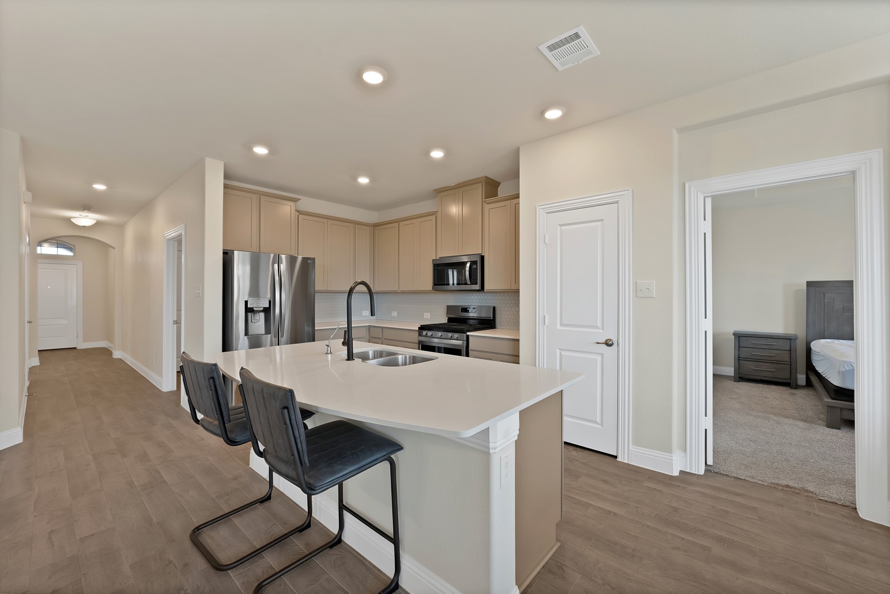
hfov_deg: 104.2
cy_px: 297
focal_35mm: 14
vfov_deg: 81.2
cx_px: 445
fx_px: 346
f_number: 9
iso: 640
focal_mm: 14
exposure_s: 1/2
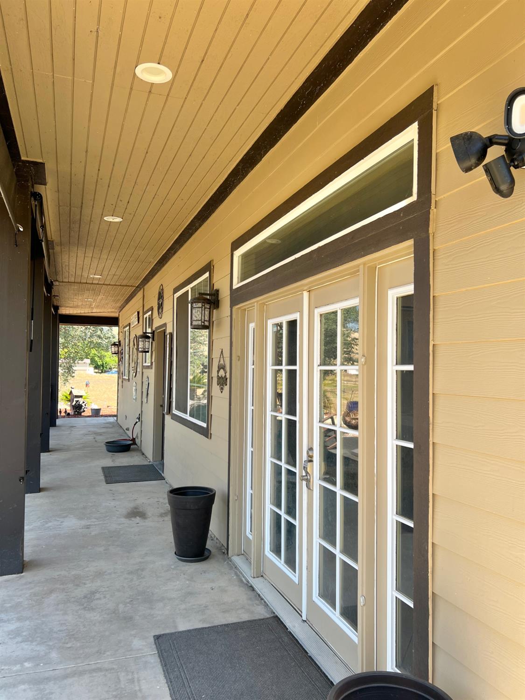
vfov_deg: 67.3
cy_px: 350
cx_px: 262
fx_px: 526
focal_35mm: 26
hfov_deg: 53.1
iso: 50
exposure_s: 1/635
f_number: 1.5
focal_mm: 5.7
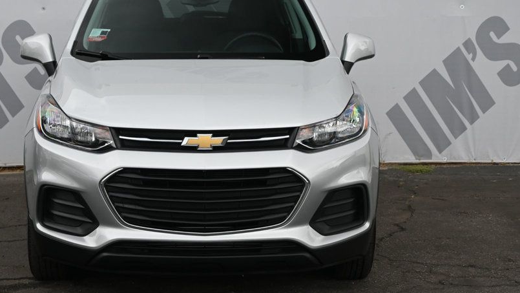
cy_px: 107
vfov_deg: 15.1
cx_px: 202
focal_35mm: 80
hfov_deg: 26.5
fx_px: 1103
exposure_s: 1/250
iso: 180
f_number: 5.6
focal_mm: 40
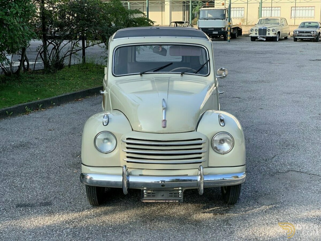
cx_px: 160
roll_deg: +0.0
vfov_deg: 28.0
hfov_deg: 36.8
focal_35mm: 52
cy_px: 120
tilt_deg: -11.5
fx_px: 482
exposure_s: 1/300
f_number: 2.4
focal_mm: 6
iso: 16
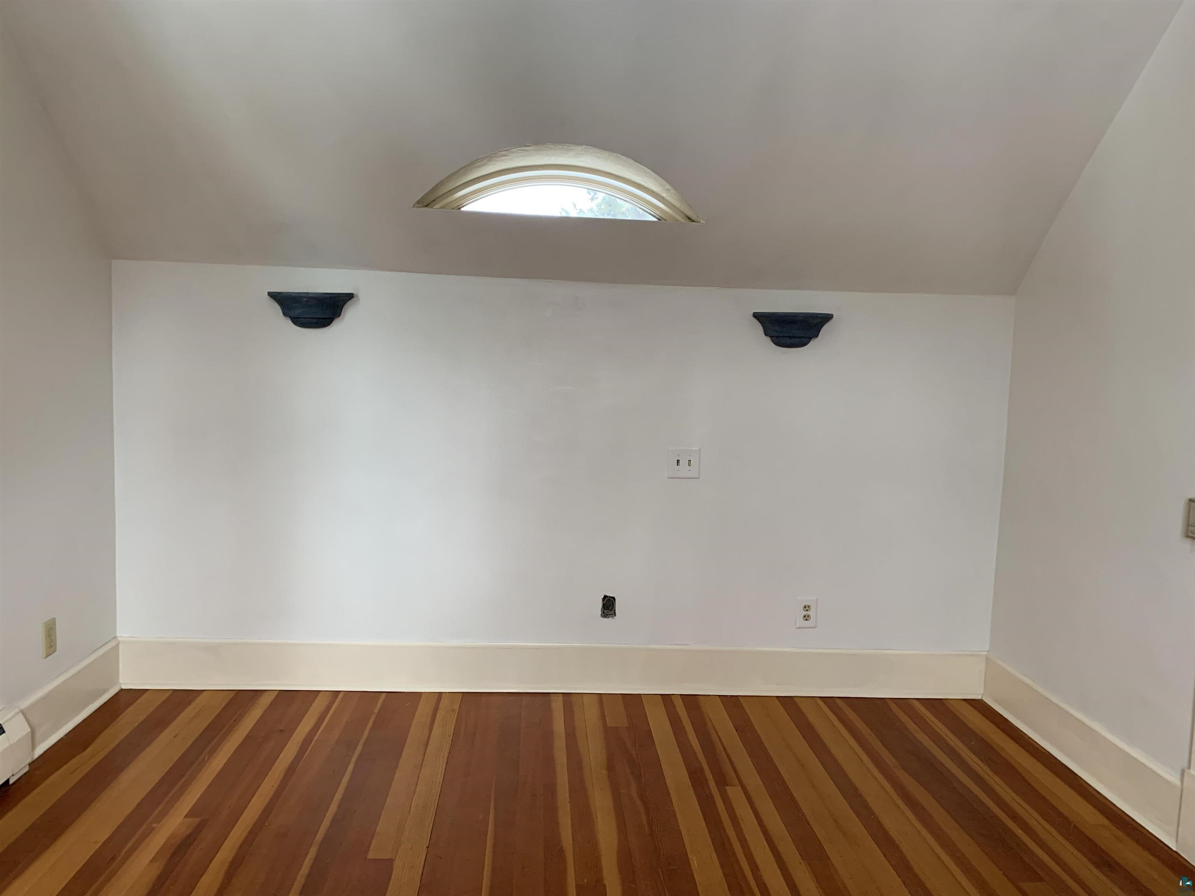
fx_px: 898
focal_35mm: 26
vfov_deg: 53.1
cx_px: 598
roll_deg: -2.1
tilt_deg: -5.6
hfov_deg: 67.3
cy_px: 448
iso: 125
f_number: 1.8
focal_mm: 4.25
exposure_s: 1/60
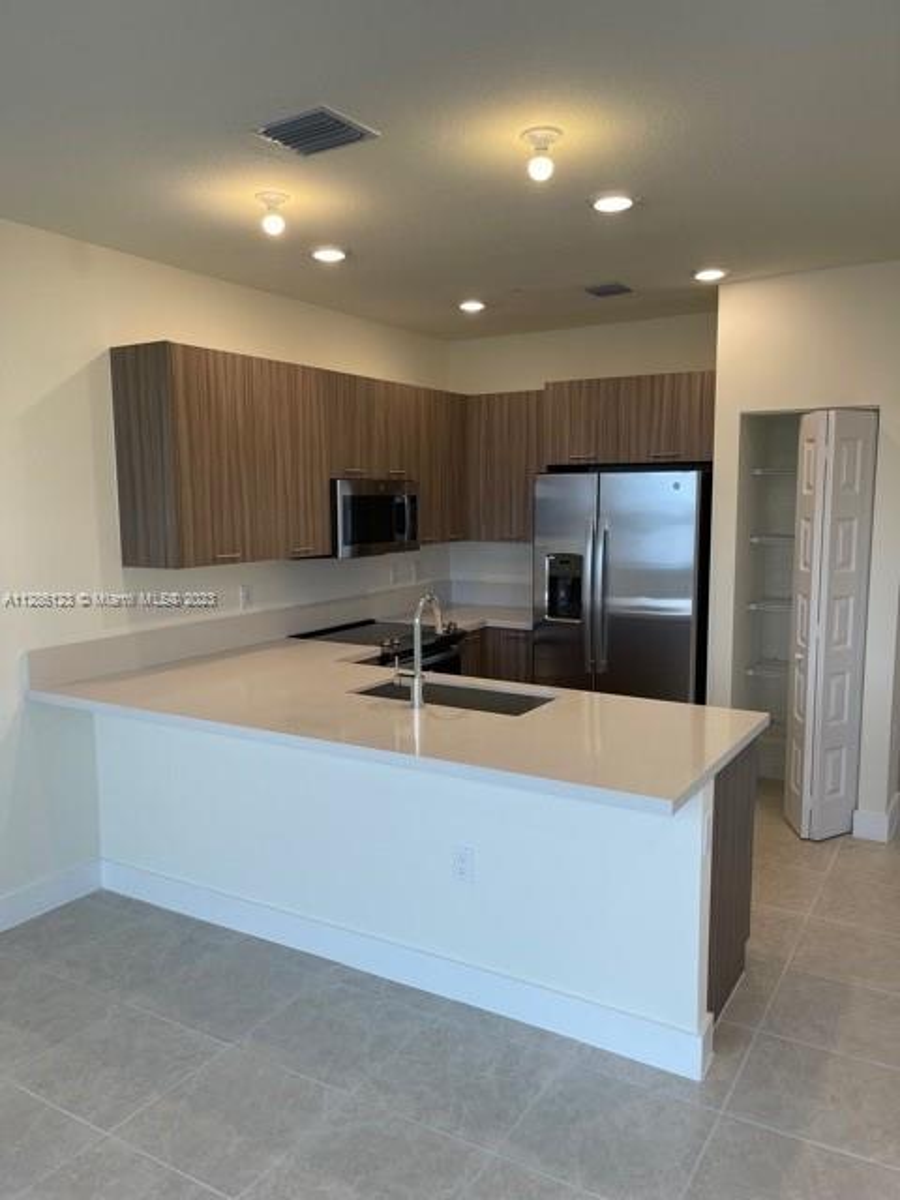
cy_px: 600
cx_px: 450
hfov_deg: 53.1
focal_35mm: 26
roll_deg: +0.0
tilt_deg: -7.9
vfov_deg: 67.3
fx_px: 901
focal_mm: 5.1
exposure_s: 1/120
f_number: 1.6
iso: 50
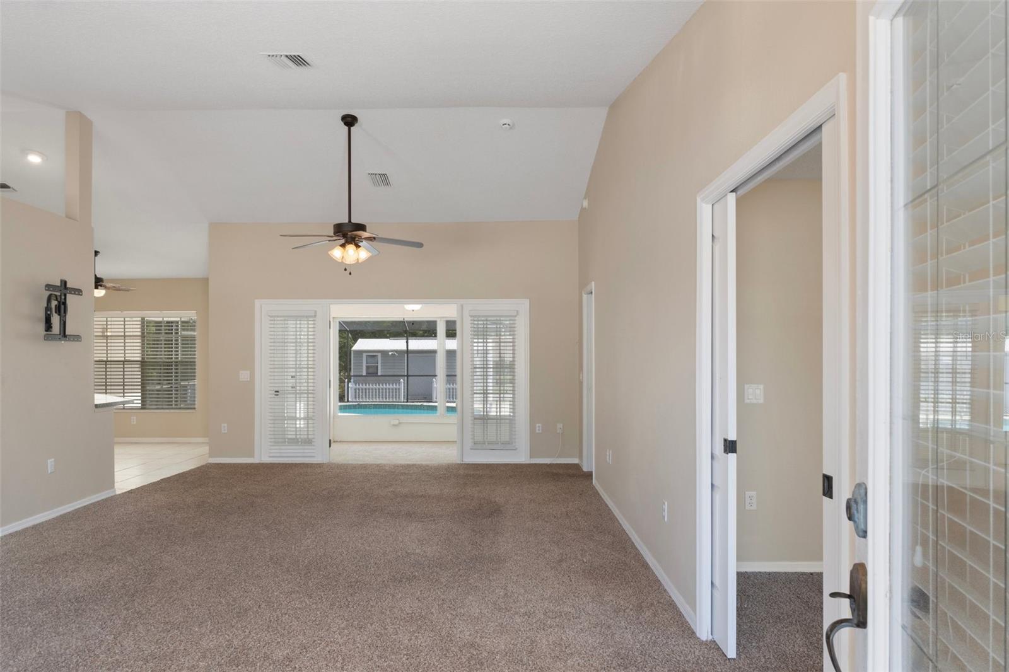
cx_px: 504
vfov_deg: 56.1
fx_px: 630
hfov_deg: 77.3
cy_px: 336
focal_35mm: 22
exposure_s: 1/1.43
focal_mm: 15
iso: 320
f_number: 8
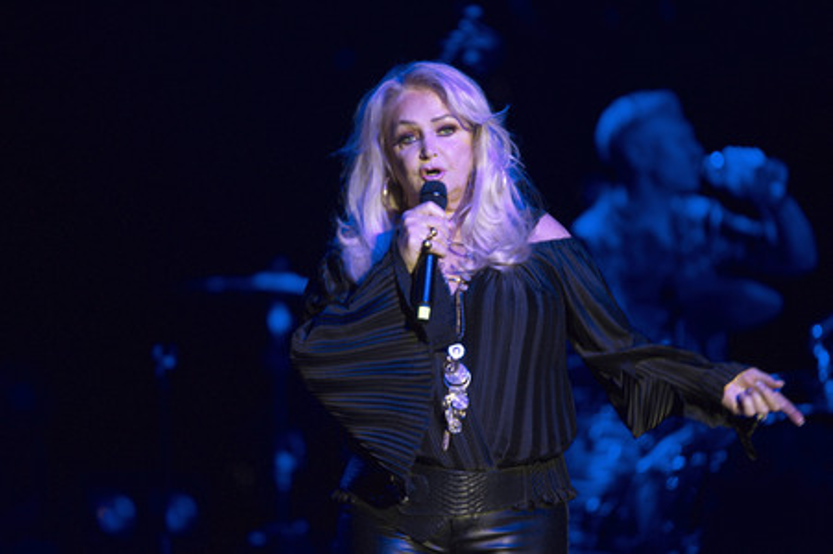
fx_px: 6936
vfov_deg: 4.6
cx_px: 416
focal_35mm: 300
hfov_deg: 6.9
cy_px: 277
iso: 1600
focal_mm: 300
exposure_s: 1/160
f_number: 2.8
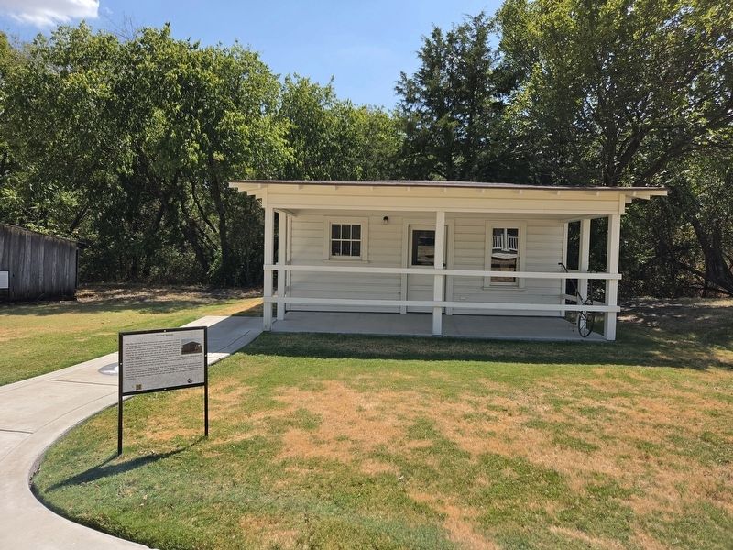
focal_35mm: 23
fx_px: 487
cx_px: 366
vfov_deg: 58.9
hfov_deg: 73.9
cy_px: 275
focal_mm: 5.4
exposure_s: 1/3977
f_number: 1.8
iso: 80
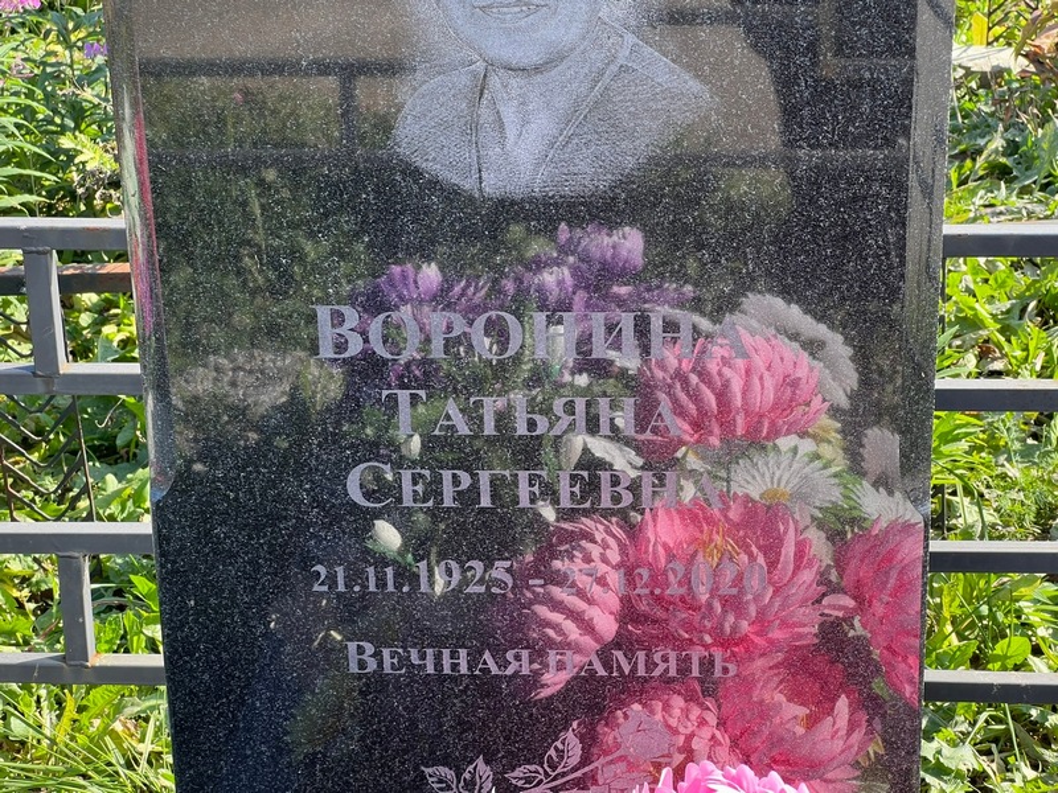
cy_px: 396
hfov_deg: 25.3
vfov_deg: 19.1
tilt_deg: -23.2
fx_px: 2353
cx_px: 529
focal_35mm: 77
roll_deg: +3.1
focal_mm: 9
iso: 32
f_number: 2.8
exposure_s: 1/100
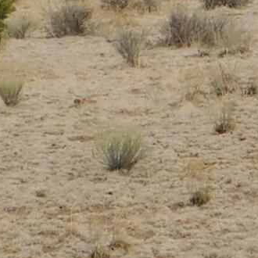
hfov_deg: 4.8
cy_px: -290
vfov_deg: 4.8
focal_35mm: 362
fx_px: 3053
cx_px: 388
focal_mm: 8
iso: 125
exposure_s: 1/500
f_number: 7.4
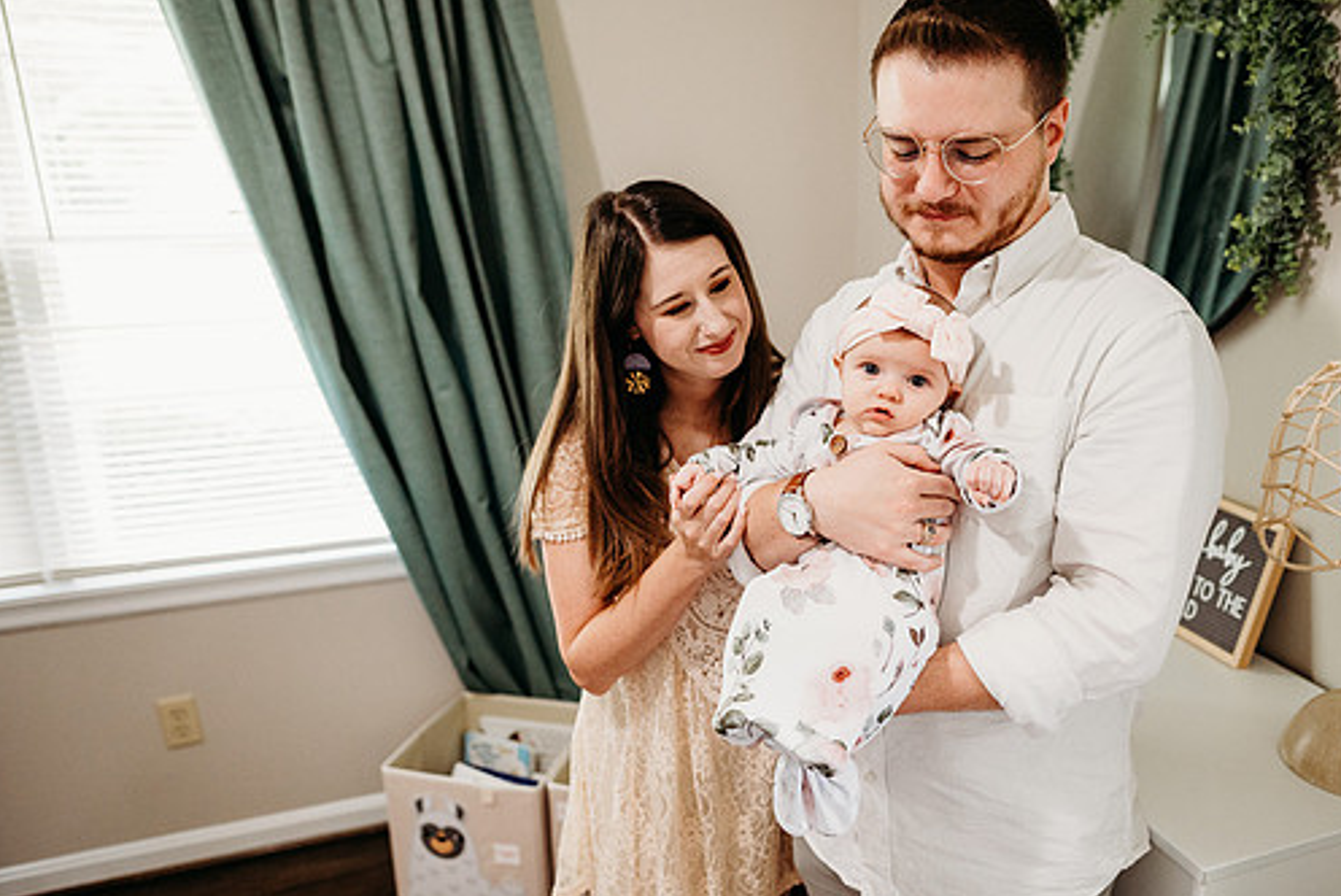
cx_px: 777
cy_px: 495
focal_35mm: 28
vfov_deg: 46.4
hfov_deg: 65.1
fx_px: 1044
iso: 1600
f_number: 2.5
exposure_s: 1/200
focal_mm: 24
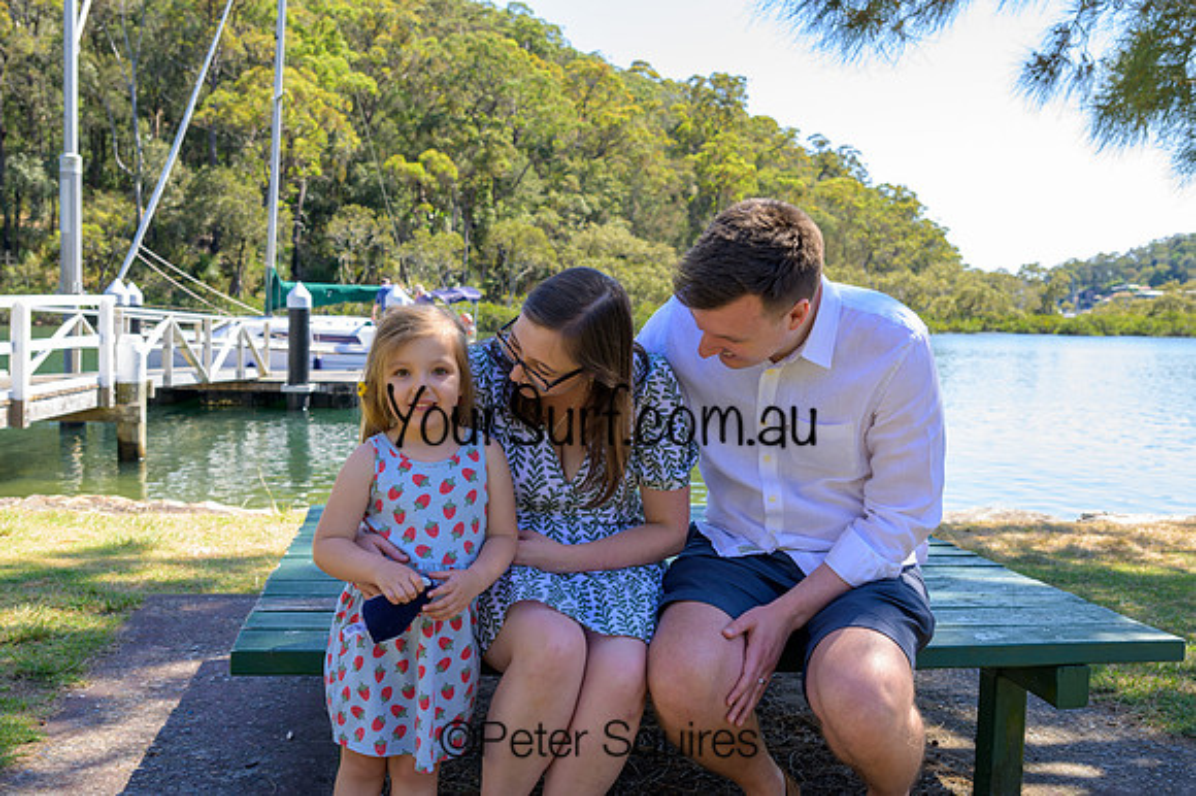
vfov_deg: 36.8
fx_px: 1195
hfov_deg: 53.2
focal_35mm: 36
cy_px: 398
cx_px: 598
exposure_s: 1/100
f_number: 4
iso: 64
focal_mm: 24
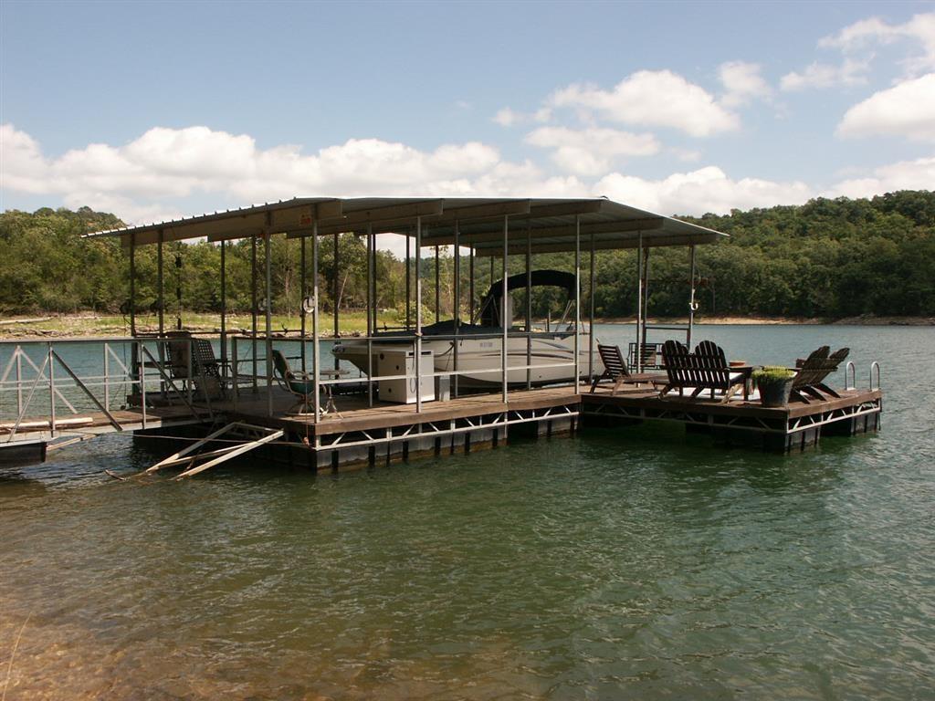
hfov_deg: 58.4
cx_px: 468
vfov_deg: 45.4
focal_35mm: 31
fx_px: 837
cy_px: 350
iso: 100
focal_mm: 8.04
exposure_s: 1/350
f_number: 6.7
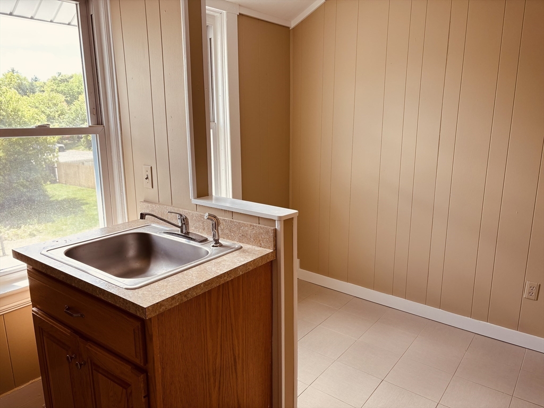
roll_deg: +0.1
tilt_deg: -12.4
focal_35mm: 26
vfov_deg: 53.1
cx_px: 272
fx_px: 409
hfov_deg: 67.3
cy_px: 204
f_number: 1.6
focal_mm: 5.96
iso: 40
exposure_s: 1/135
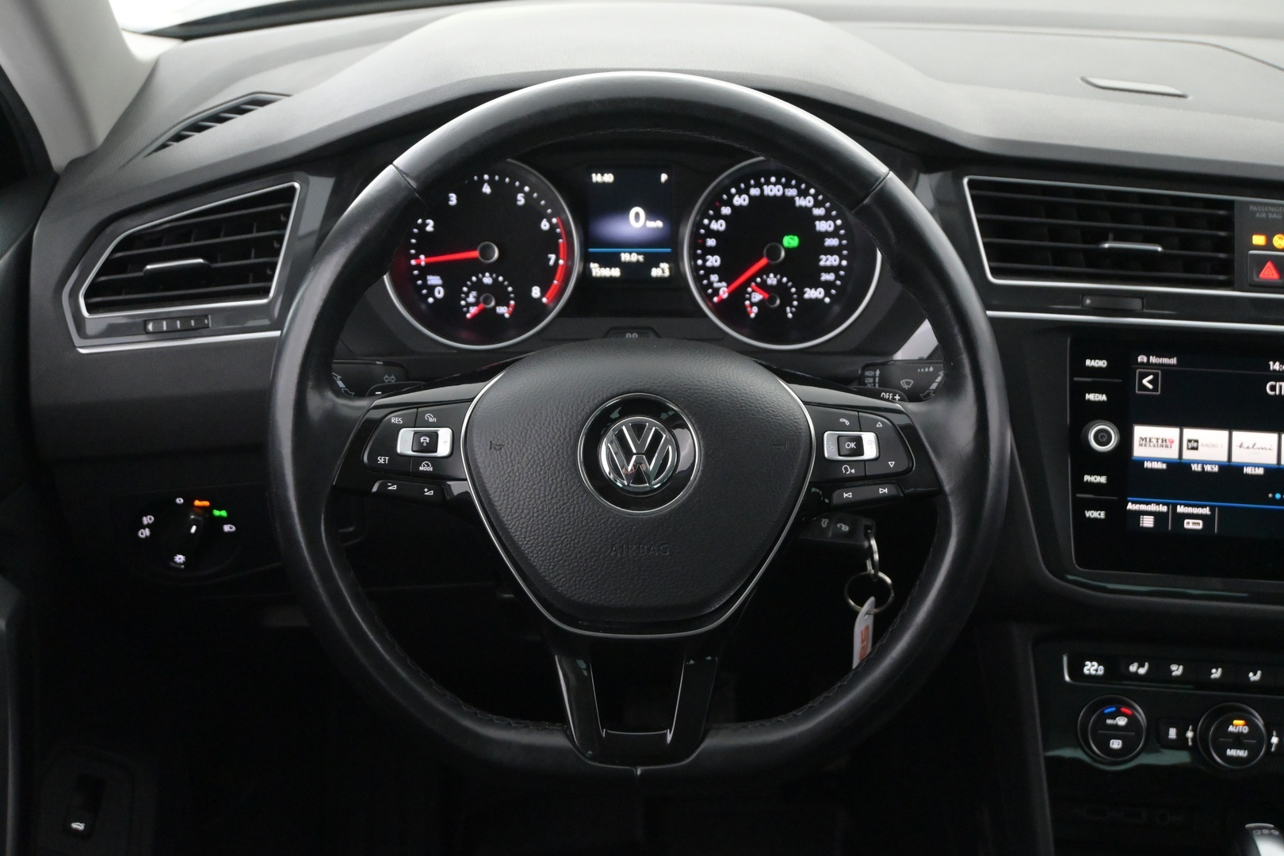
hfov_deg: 45.0
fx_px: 1551
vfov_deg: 30.8
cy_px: 428
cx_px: 642
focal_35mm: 44
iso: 5000
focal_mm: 29
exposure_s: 1/50
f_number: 4.8
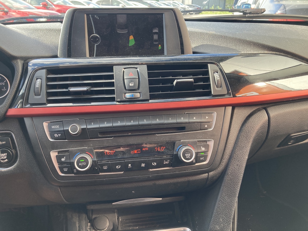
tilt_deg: -23.2
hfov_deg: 63.4
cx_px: 154
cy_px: 116
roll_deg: +0.3
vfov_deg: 49.7
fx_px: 249
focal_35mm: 28
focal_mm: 3.99
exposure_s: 1/121
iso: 32
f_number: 1.8
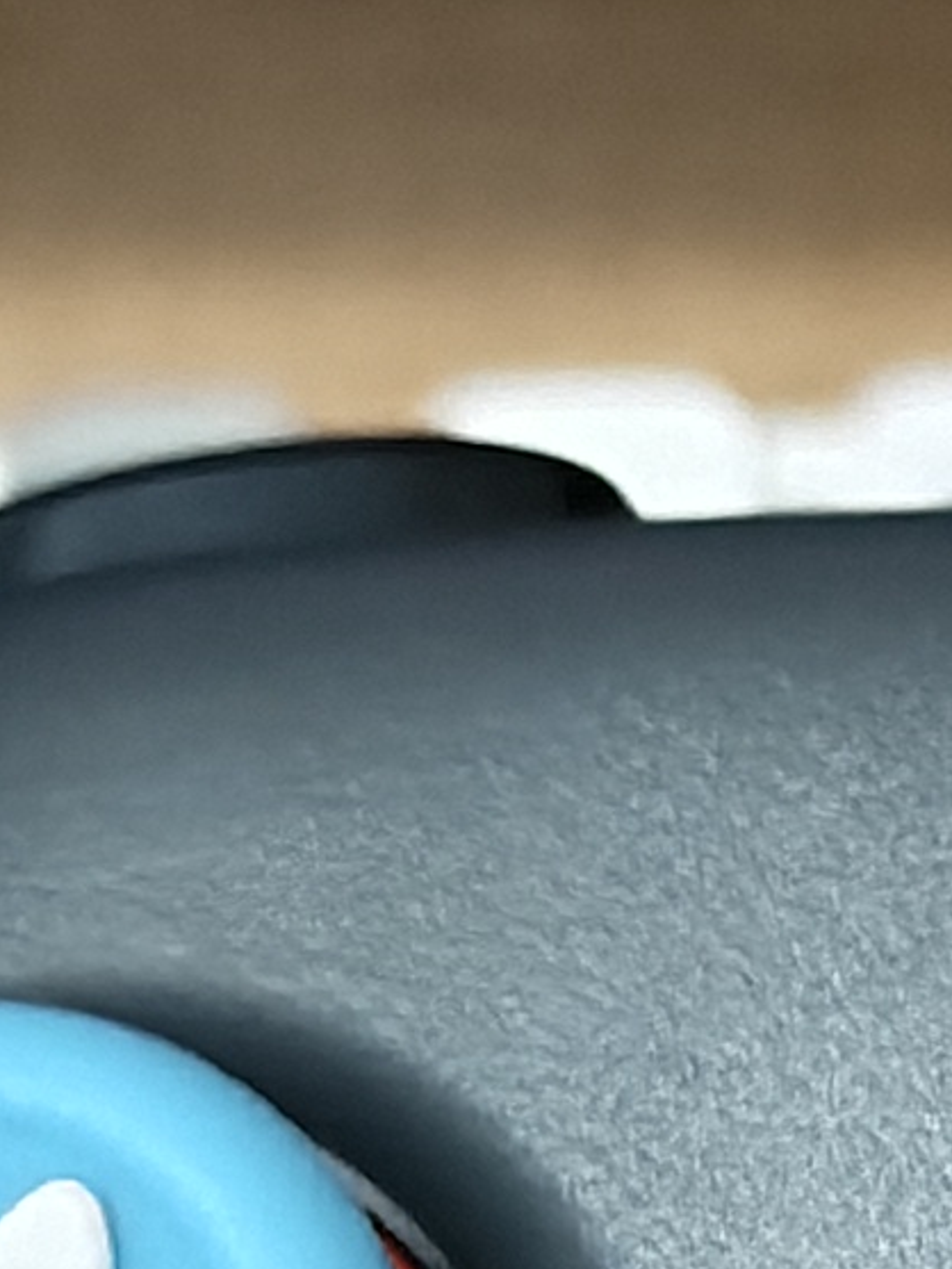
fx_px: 6195
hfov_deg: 8.5
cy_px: 1795
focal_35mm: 169
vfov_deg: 11.3
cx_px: 1690
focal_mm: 5.56
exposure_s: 1/20
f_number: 1.88
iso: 2464
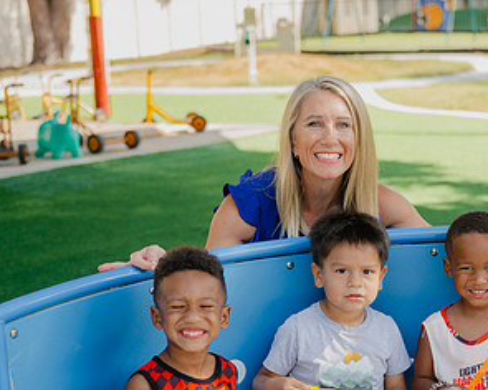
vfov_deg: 18.0
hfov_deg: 22.3
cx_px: 369
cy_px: 293
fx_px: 1228
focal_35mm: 85
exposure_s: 1/200
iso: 64
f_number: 2.8
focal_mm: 46
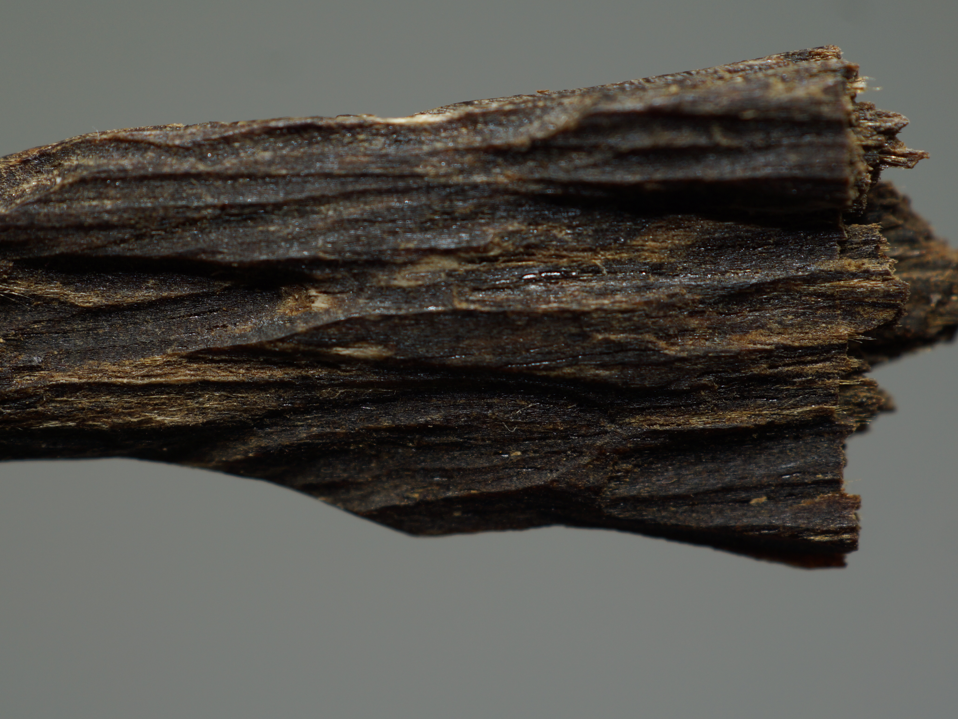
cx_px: 391
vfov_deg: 23.3
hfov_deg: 30.7
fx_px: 1743
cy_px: 298
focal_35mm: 63
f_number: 4
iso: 100
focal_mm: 30
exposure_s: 1/160
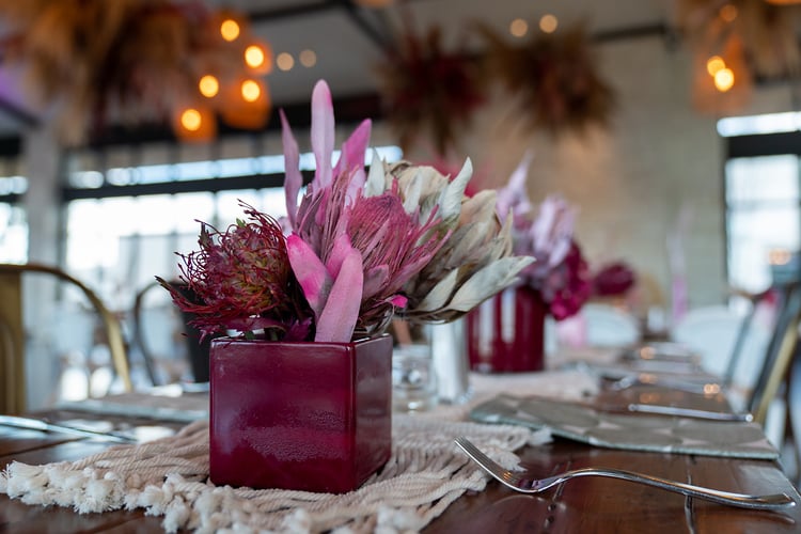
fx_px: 667
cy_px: 267
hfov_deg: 61.9
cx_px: 400
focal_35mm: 30
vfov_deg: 43.6
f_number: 2.8
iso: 640
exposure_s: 1/250
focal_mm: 30
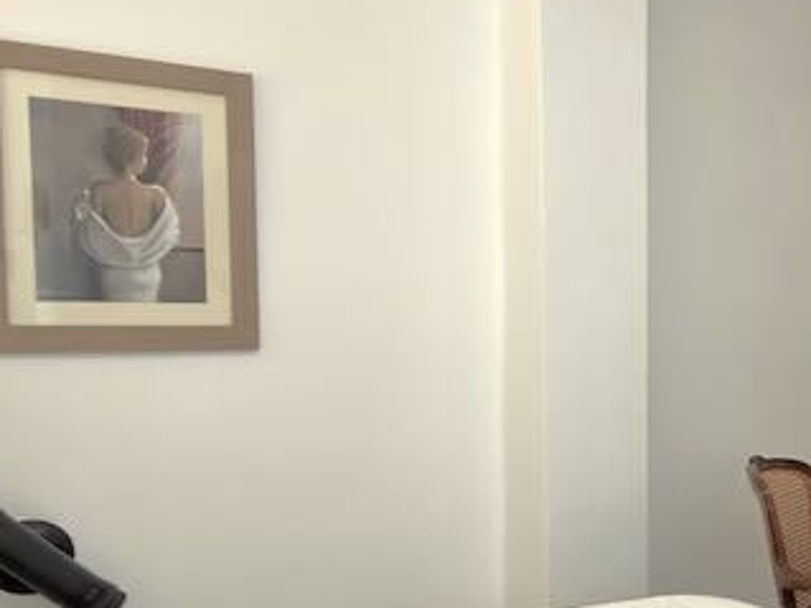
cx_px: 885
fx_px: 1101
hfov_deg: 35.0
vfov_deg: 30.7
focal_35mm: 47
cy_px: 389
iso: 50
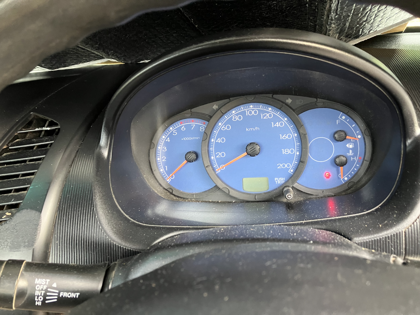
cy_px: 158
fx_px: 340
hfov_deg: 63.4
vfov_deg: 49.7
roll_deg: +10.6
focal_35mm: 28
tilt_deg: -24.2
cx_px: 210
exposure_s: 1/30
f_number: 1.8
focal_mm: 3.99
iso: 400
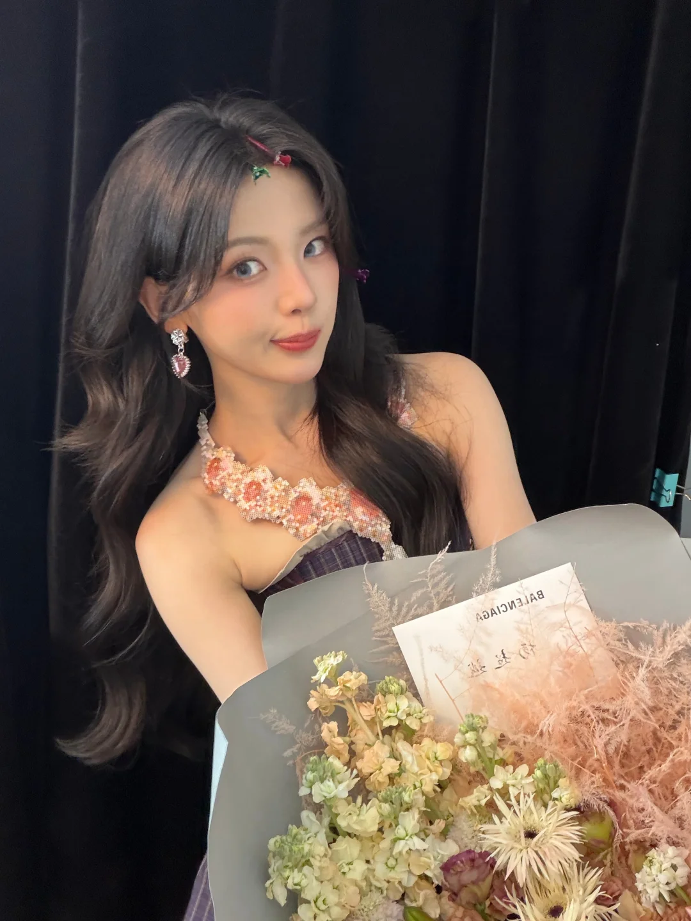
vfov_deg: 60.0
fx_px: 798
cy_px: 460
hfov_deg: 46.8
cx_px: 346
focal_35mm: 30
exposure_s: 1/33
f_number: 1.9
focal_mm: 2.71
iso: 200
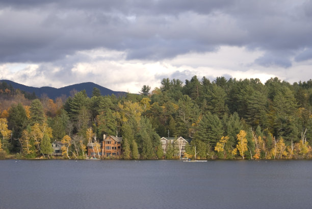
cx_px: 156
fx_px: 911
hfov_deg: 19.4
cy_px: 104
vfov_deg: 13.1
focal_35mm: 105
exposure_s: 1/125
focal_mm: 70
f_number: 6.3
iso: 100
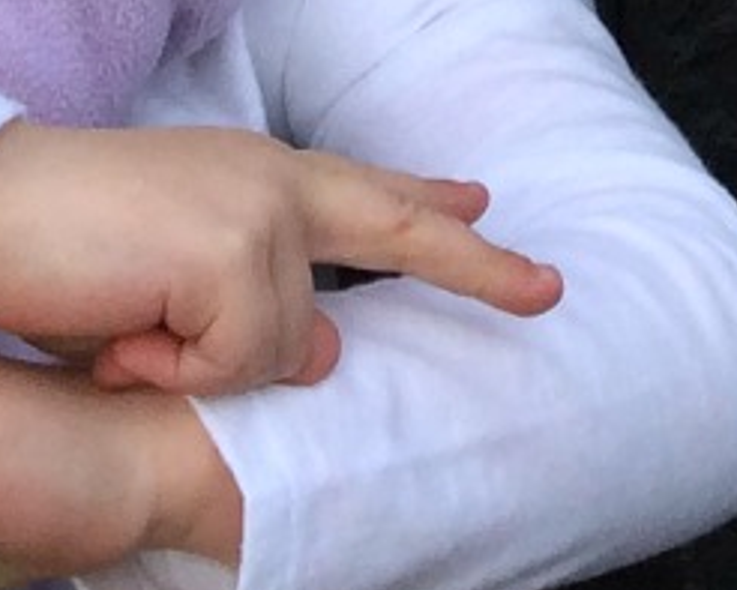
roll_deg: -0.7
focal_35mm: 236
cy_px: -1474
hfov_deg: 7.6
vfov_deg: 5.9
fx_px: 5150
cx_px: 1801
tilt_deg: -16.7
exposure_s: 1/285
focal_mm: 4.15
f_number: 2.2
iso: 32
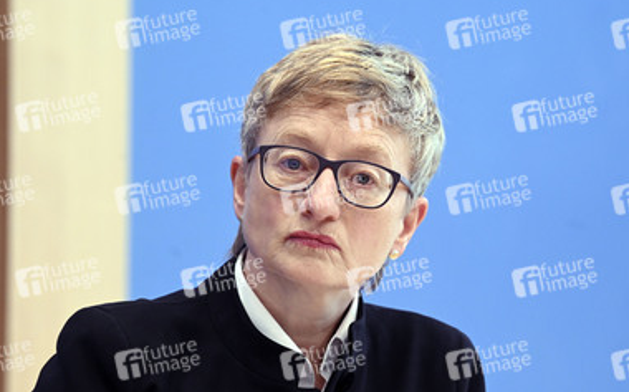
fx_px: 4146
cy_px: 237
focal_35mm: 242
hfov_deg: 8.7
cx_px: 345
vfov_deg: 5.4
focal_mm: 200
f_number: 6.3
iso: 4000
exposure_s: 1/400
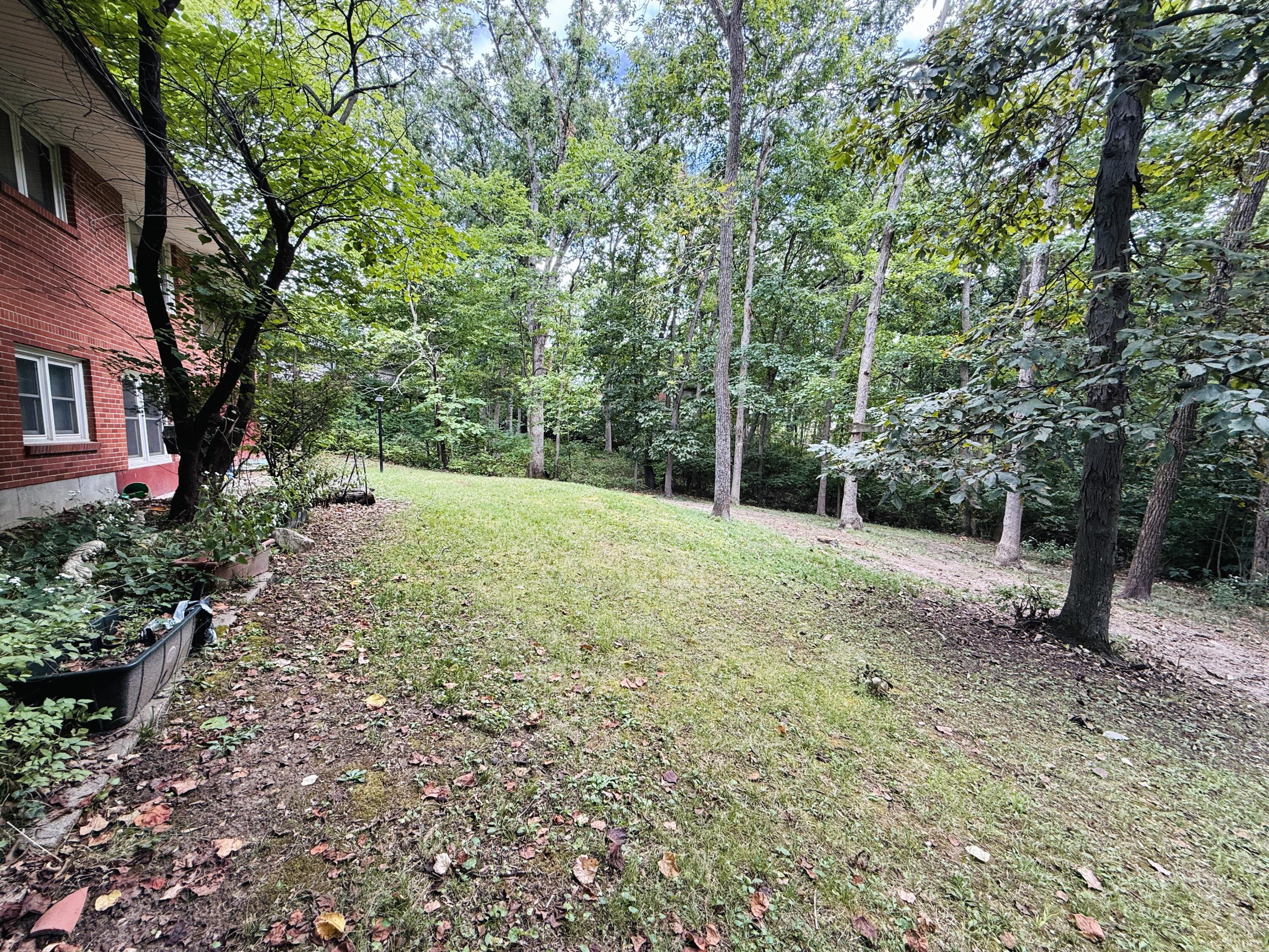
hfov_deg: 102.1
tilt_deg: -4.8
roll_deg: +0.2
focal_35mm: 14
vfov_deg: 85.7
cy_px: 476
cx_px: 634
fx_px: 513
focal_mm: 2.22
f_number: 2.2
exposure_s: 1/154
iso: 64
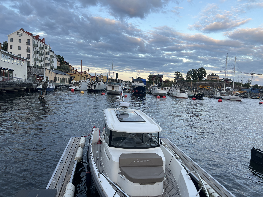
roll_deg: -3.7
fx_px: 198
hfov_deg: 67.3
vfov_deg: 53.1
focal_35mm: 26
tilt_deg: -4.9
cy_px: 98
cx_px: 132
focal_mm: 5.7
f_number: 1.5
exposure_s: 1/341
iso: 50
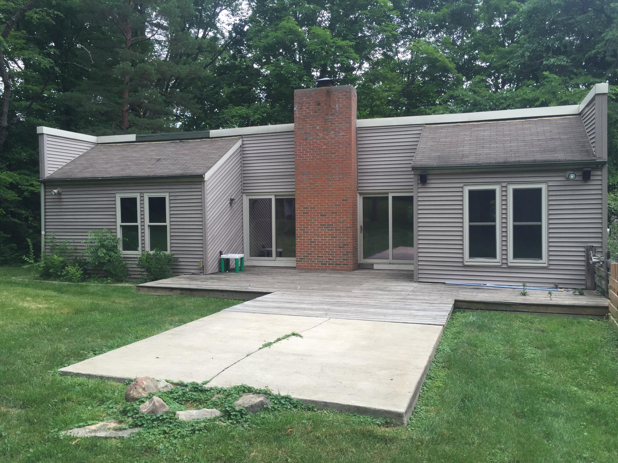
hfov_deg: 61.7
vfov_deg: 48.2
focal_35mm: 29
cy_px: 232
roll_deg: -0.8
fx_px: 518
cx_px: 309
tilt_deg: -0.3
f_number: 2.2
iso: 32
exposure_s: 1/514
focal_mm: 4.15
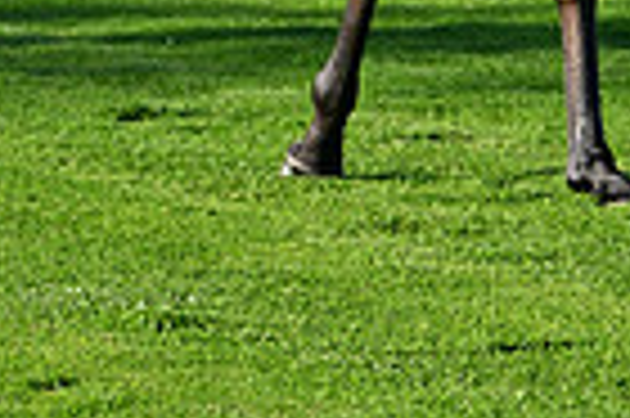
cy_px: -389
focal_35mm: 560
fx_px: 9788
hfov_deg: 3.7
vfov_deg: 2.4
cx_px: 986
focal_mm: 135
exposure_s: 1/1000
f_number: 5.6
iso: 400
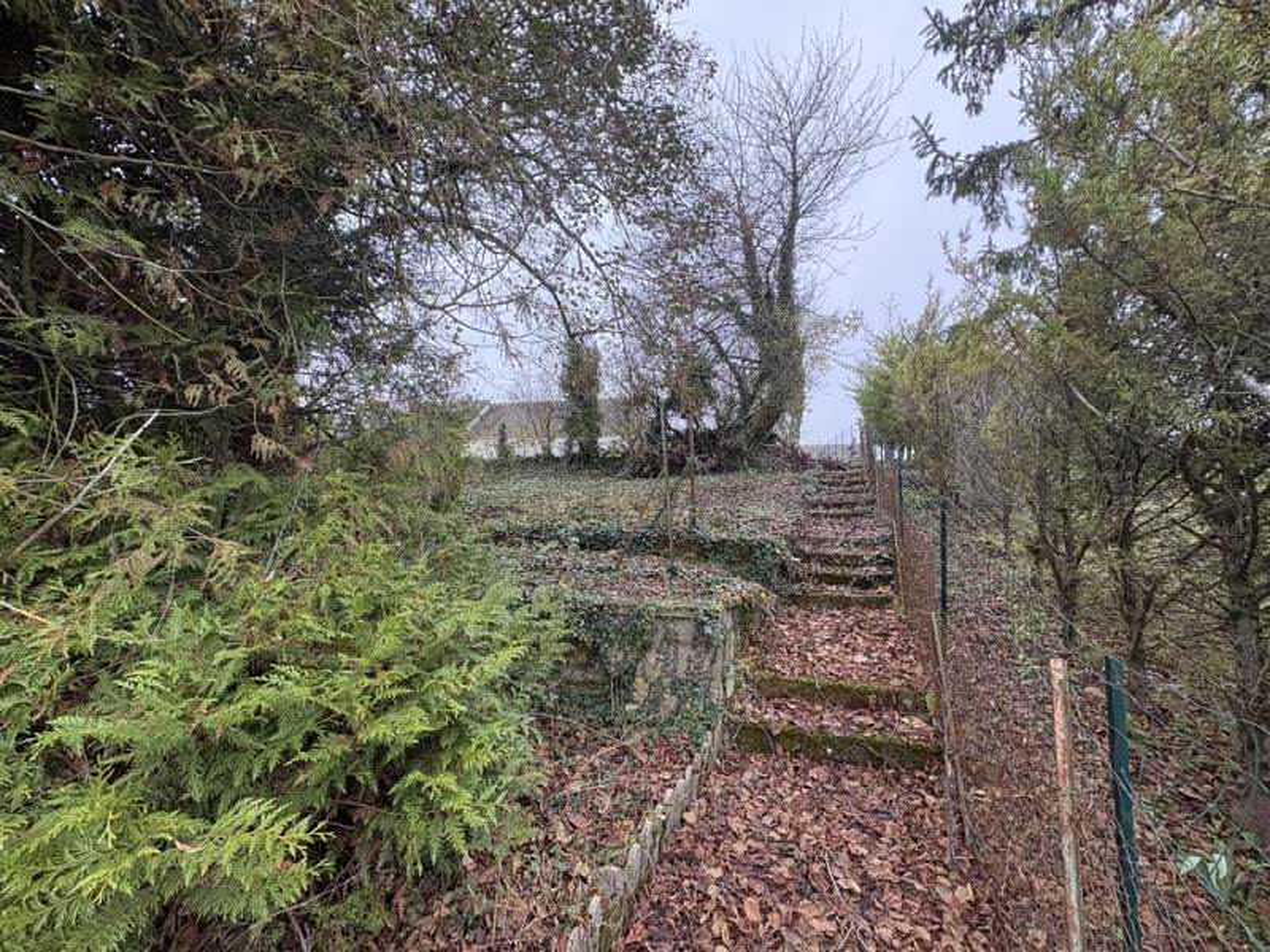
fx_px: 514
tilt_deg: +8.4
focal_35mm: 14
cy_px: 476
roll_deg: +1.0
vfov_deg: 85.7
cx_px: 635
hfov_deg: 102.1
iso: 100
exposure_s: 1/99
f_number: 2.2
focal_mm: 2.22
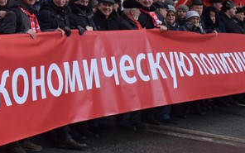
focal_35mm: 107
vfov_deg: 11.8
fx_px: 714
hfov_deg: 18.1
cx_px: -79
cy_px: -65
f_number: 8
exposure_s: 1/320
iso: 200
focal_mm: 18
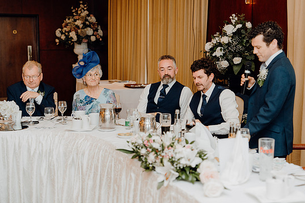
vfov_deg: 22.3
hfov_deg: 32.9
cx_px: 156
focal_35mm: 61
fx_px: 517
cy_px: 104
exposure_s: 1/200
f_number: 2.8
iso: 1250
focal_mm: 57
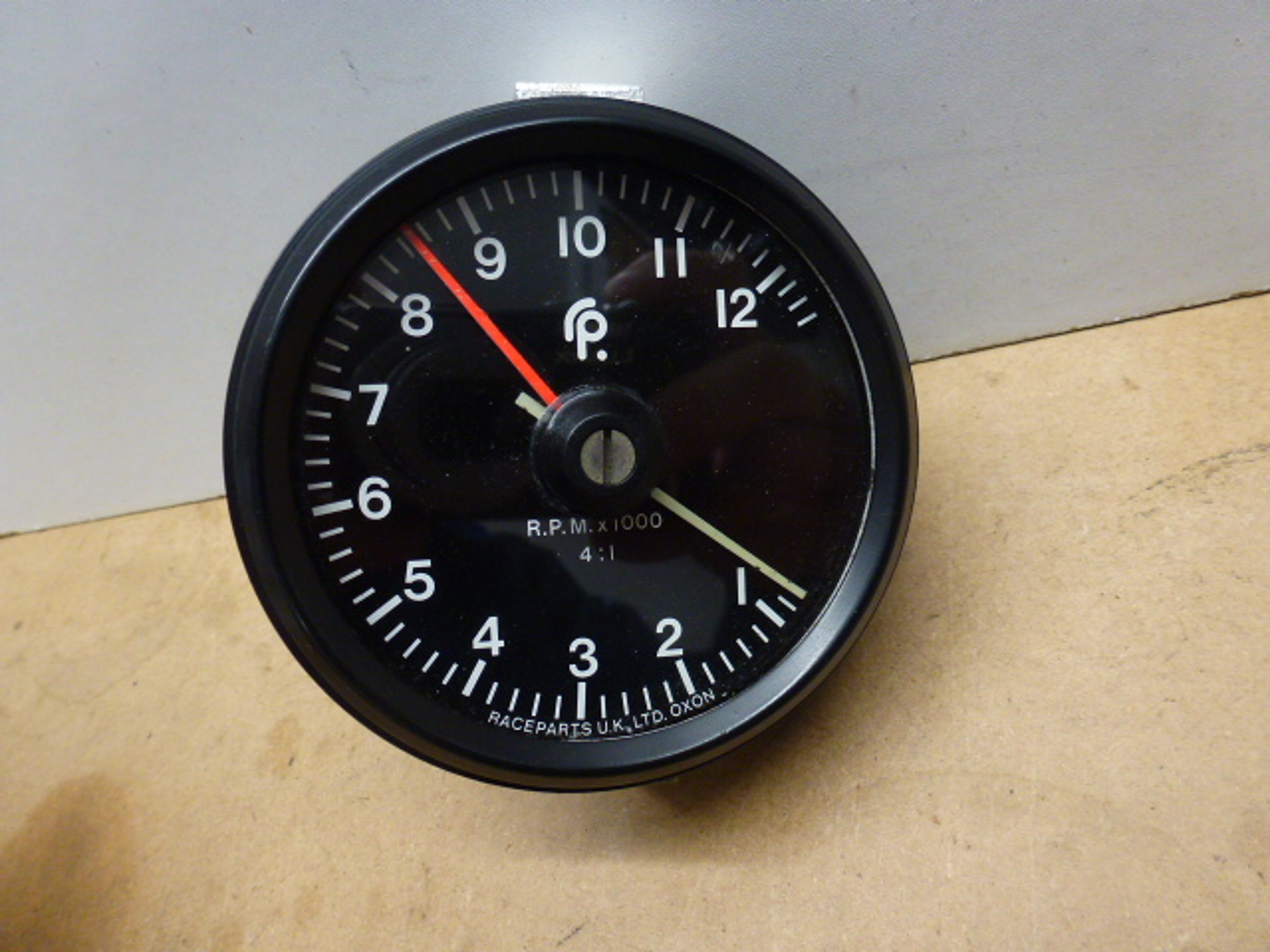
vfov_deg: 56.8
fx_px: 881
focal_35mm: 24
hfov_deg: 71.6
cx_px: 635
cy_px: 476
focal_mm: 4.3
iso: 320
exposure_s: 1/60
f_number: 3.3
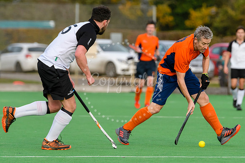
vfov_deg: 2.9
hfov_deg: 4.3
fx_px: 3261
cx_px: 178
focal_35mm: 479
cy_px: 69
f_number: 4
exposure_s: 1/2000
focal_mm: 200
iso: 500
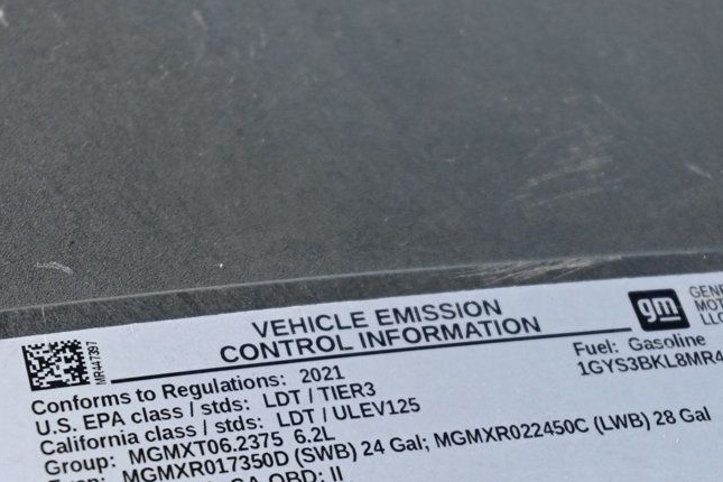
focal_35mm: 119
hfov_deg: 17.2
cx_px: 414
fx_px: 2390
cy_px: 365
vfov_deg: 11.5
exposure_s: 1/80
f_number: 6.3
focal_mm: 50
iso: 450
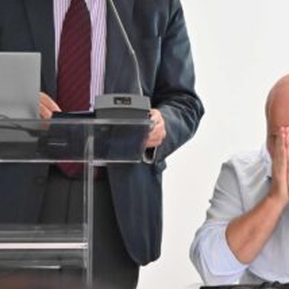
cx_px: 381
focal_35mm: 285
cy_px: 94
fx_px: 2692
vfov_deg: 6.1
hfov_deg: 6.1
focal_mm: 70
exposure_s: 1/80
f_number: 2.8
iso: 5000
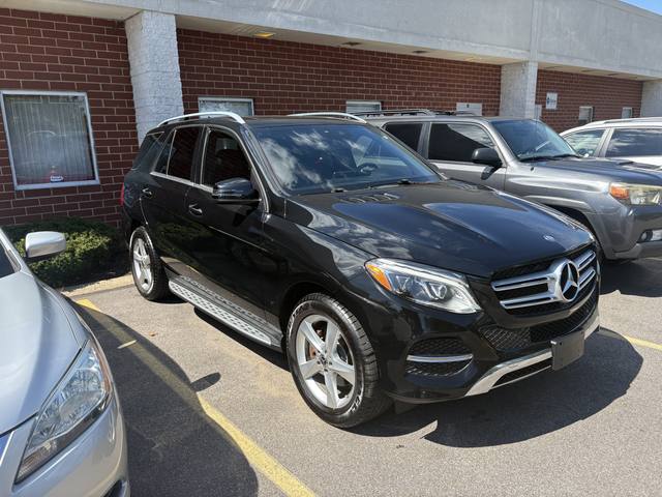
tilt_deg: -12.0
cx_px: 331
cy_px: 248
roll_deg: +3.2
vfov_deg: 53.1
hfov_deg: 67.3
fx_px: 497
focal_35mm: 26
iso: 64
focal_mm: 5.96
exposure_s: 1/1953
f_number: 1.6
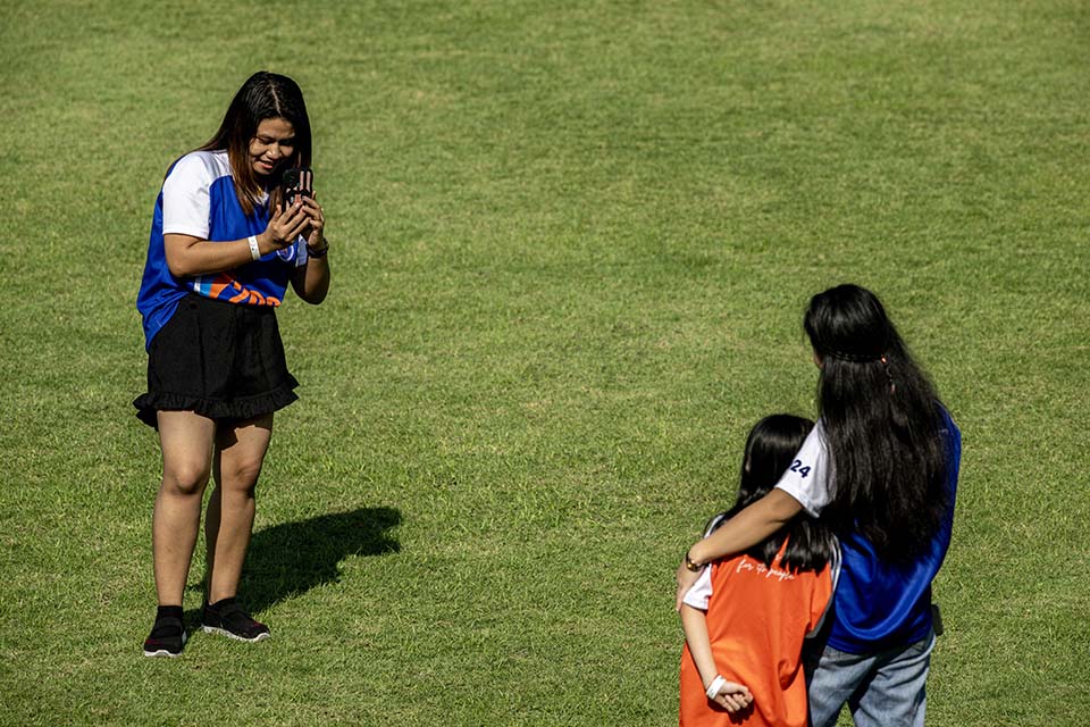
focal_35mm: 400
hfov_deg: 5.2
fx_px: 12110
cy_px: 364
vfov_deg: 3.4
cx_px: 545
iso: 72
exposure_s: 1/320
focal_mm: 400
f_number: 8
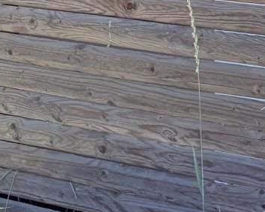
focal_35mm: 150
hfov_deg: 11.3
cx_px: 576
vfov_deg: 10.2
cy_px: -30
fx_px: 1177
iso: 80
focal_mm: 6.76
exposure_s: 1/1337
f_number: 1.78
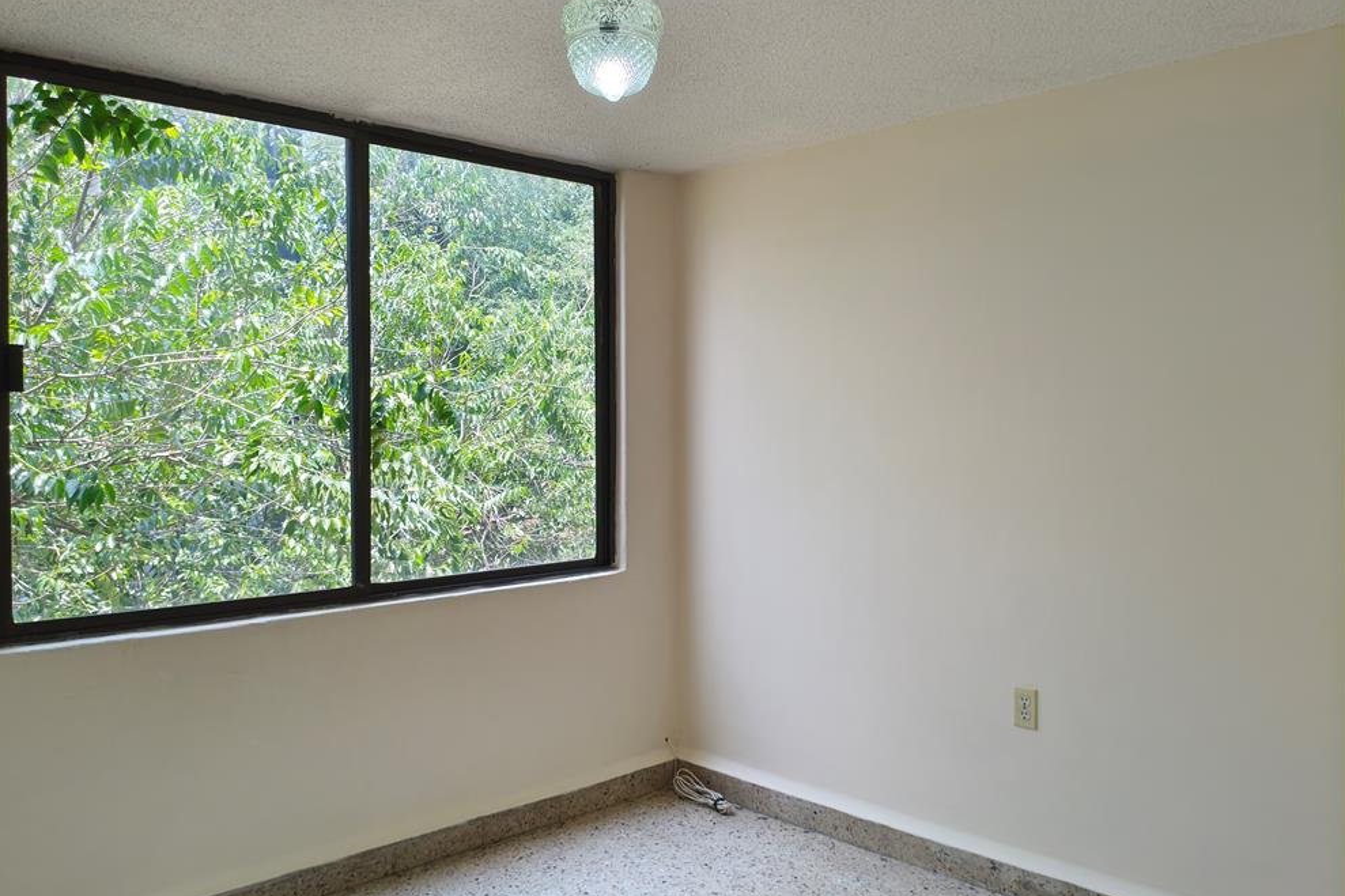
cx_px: 651
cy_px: 443
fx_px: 1046
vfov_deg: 46.4
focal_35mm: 28
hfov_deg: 65.5
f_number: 1.5
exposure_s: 1/120
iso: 160
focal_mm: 4.94
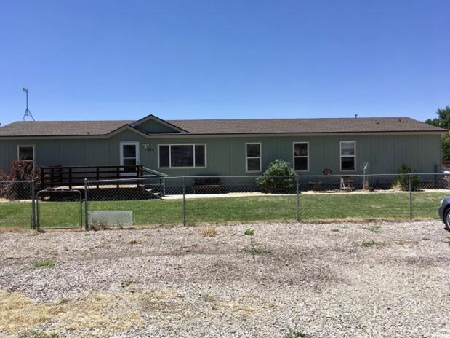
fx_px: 390
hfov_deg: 60.0
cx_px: 222
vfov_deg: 46.8
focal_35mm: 30
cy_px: 164
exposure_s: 1/1603
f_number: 2.2
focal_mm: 4.15
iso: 25
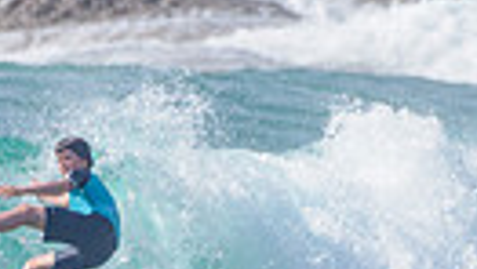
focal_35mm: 2839
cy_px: 319
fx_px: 35945
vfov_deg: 0.4
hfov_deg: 0.8
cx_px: -127
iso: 125
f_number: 5.6
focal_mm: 500
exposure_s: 1/2000
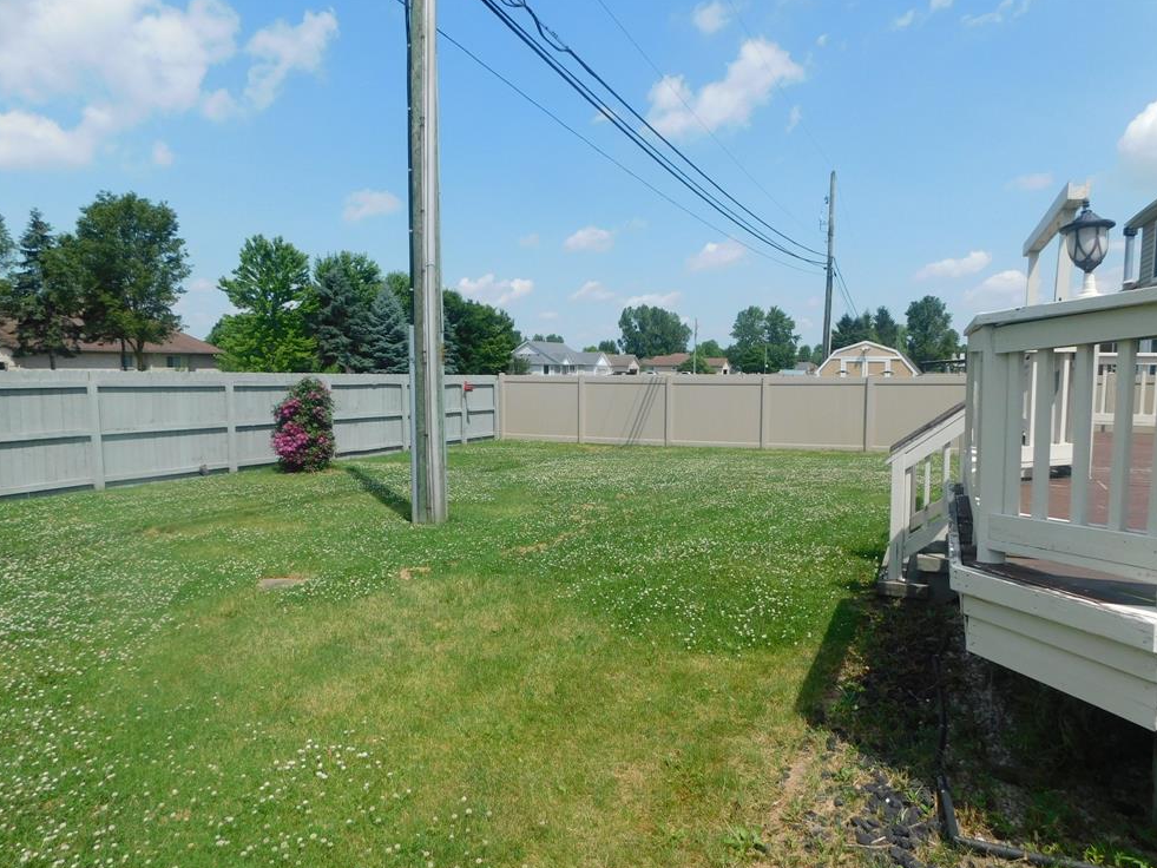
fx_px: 802
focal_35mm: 24
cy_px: 447
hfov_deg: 71.6
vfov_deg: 56.8
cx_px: 596
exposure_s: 1/500
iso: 125
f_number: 6
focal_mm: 4
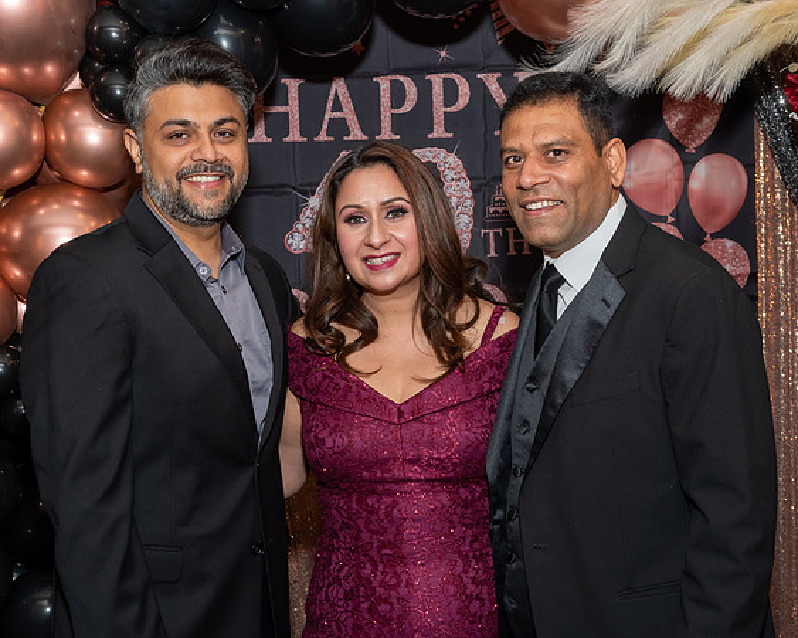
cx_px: 370
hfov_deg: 30.1
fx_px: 1481
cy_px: 325
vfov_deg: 24.3
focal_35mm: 63
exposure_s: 1/250
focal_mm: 34
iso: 500
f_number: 8
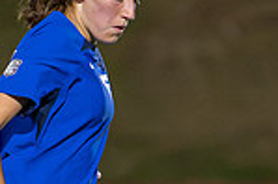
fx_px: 12882
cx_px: 53
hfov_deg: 1.2
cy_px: 193
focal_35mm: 1670
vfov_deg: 0.8
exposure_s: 1/1000
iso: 8000
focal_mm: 200
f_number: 2.8
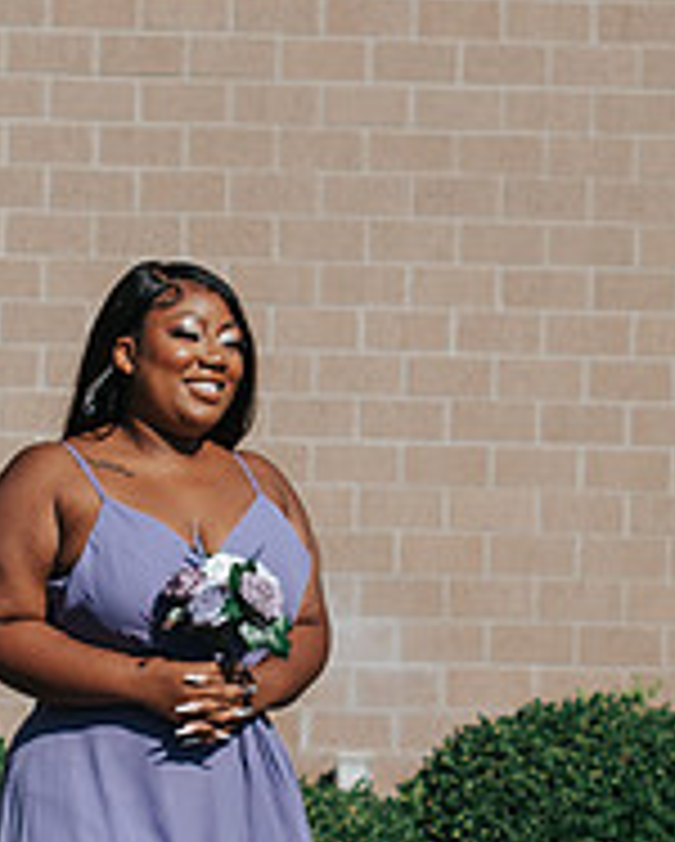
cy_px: 440
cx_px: 139
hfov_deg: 5.7
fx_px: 6806
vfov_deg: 7.1
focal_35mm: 273
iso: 140
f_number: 2.5
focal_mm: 50
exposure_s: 1/4000
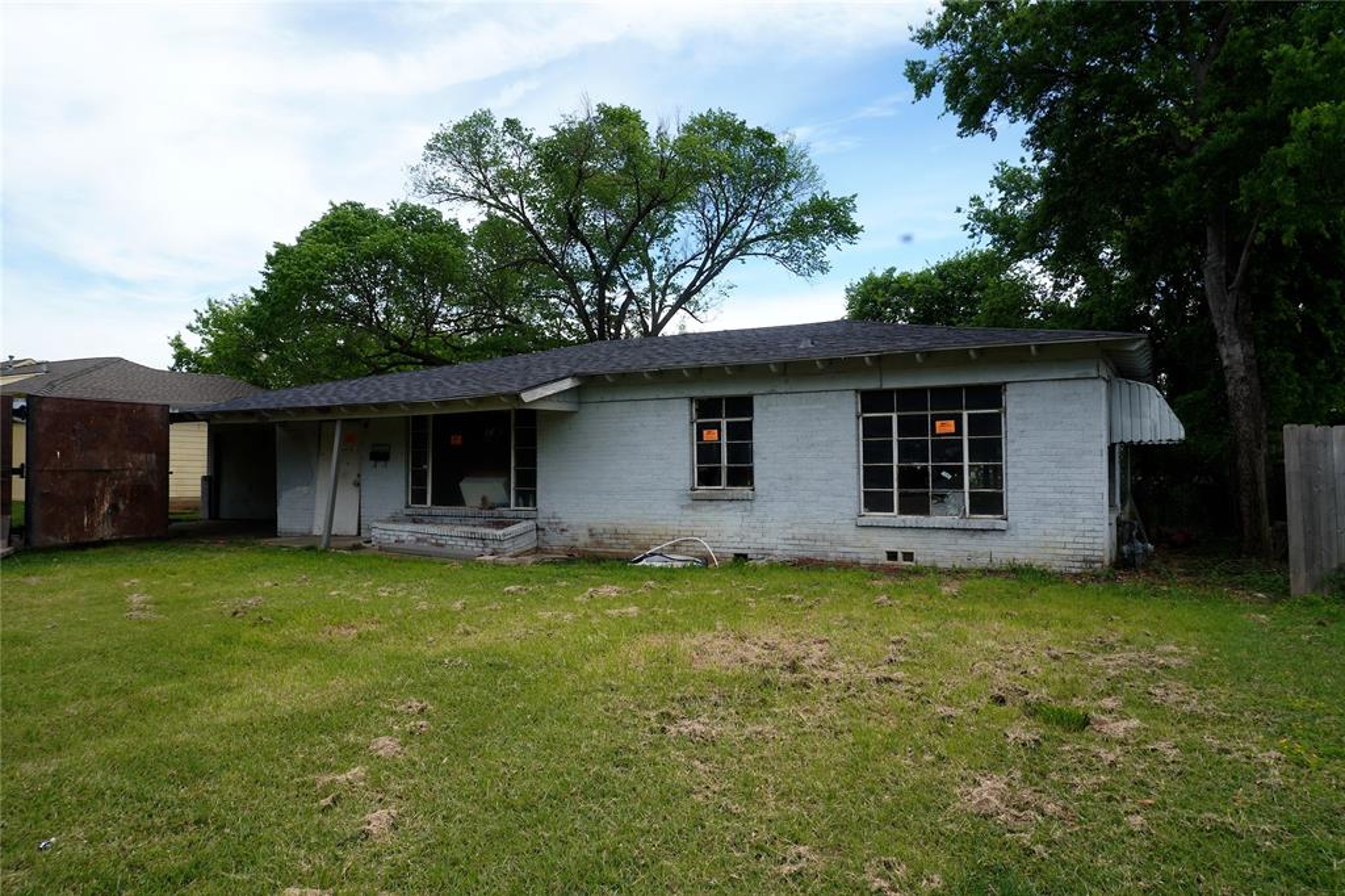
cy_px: 448
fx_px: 896
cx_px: 672
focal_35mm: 24
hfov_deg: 73.8
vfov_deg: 53.1
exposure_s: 1/20
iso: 100
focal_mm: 16
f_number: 22
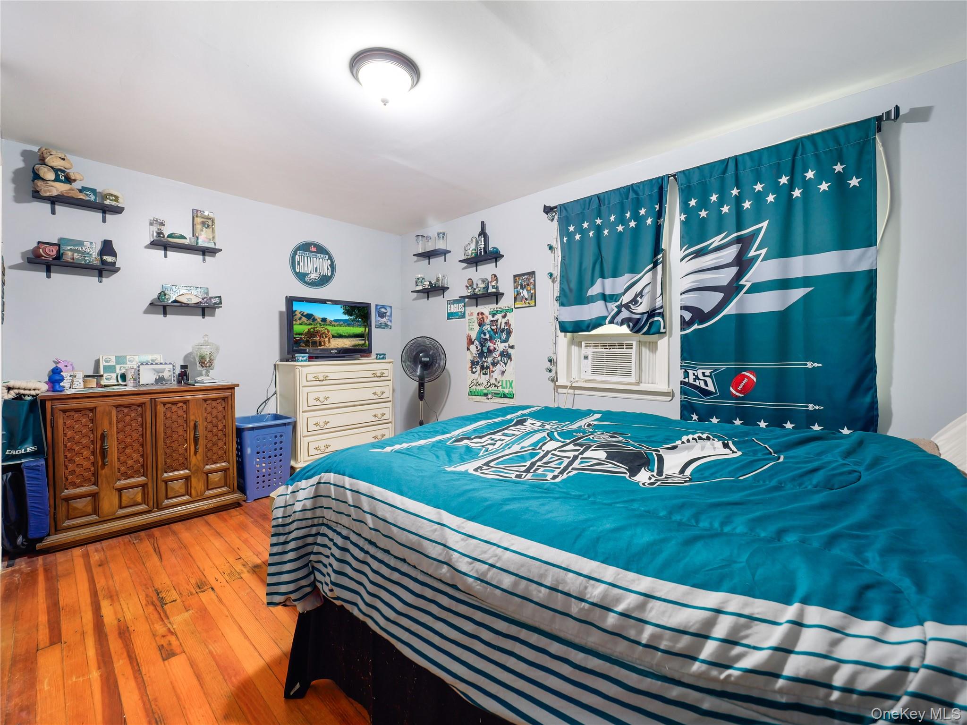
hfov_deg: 102.1
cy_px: 362
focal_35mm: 14
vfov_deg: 85.7
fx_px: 391
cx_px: 484
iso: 800
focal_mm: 7
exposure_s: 1/2
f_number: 3.5
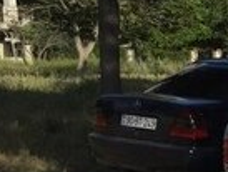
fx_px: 923
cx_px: 459
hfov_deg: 12.4
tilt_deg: -8.9
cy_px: 253
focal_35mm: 140
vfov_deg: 10.3
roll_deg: -0.9
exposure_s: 1/4405
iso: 32
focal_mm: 4.15
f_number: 2.2
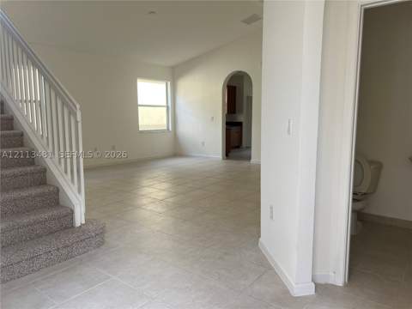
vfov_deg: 53.1
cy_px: 154
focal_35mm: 26
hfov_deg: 67.3
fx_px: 309
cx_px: 206
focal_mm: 5.7
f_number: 1.5
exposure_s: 1/372
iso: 50
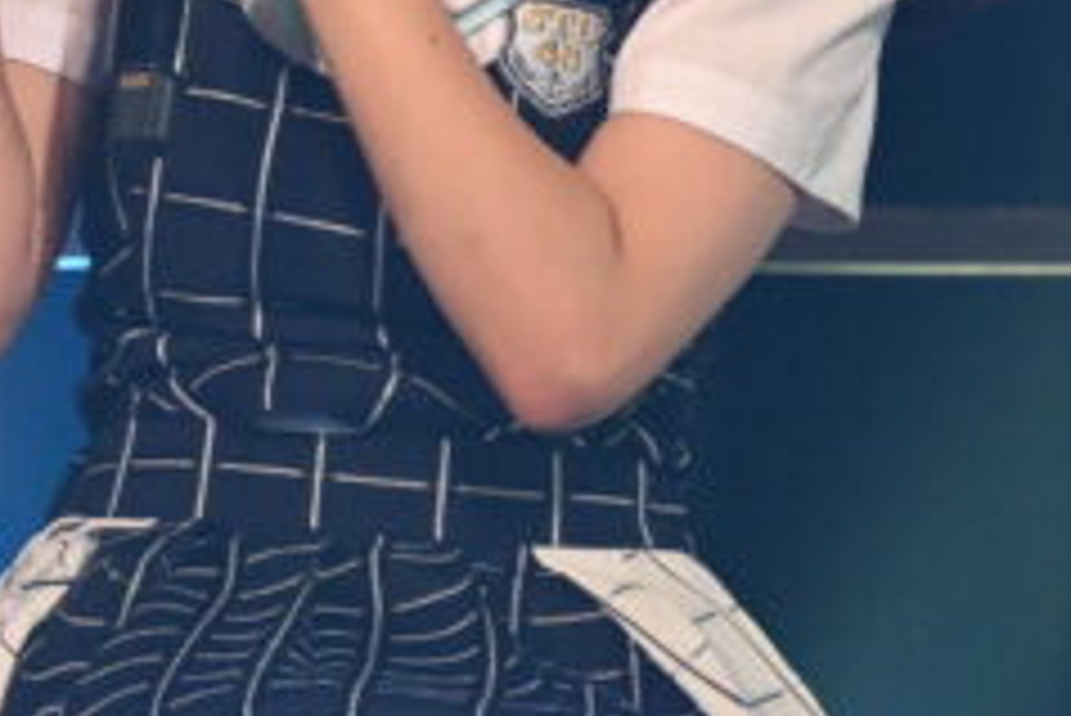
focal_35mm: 2015
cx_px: -868
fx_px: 59980
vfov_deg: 0.7
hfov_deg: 1.0
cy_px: 86
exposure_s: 1/500
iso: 3200
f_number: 5.6
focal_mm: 400
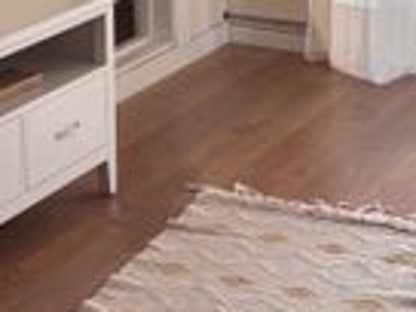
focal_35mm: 115
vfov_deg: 12.3
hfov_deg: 17.0
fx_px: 1382
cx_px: 80
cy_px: -147
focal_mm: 5.96
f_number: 1.6
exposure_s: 1/121
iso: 40
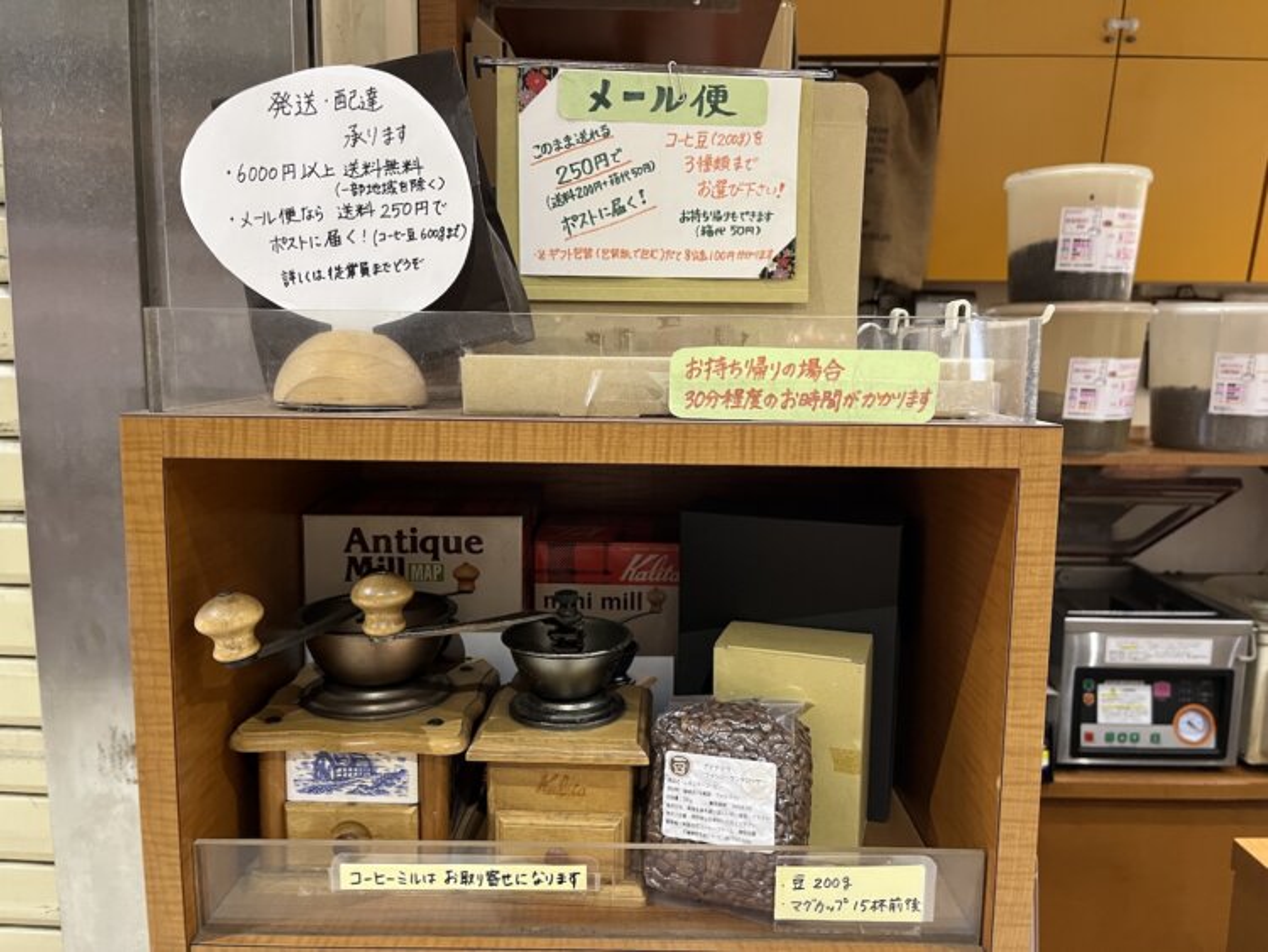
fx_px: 953
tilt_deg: -8.4
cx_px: 634
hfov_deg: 67.3
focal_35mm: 26
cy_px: 476
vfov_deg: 53.1
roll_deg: +0.3
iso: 250
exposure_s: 1/50
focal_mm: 5.1
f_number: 1.6
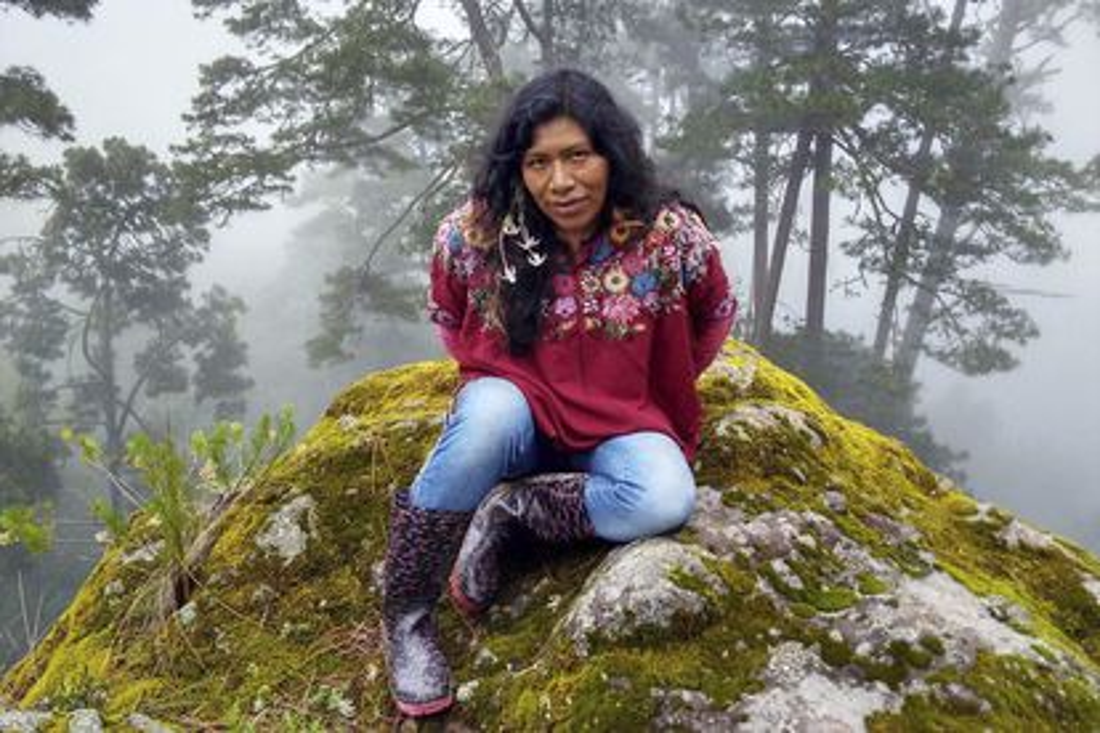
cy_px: 366
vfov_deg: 27.0
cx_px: 550
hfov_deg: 39.6
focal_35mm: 50
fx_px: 1528
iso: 1250
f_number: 1.8
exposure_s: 1/60
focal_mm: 50
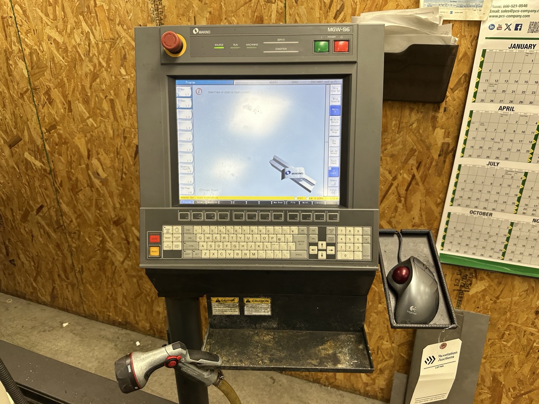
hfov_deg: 71.6
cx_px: 270
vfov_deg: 56.8
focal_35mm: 24
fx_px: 374
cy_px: 202
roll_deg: +0.1
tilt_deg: -23.0
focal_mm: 6.86
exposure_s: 1/120
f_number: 1.78
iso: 100
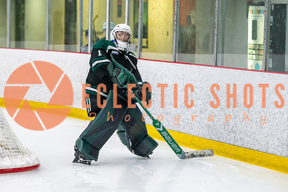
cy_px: 96
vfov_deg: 8.8
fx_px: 1248
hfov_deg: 13.2
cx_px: 143
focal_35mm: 156
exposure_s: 1/640
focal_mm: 110
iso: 3200
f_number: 3.2
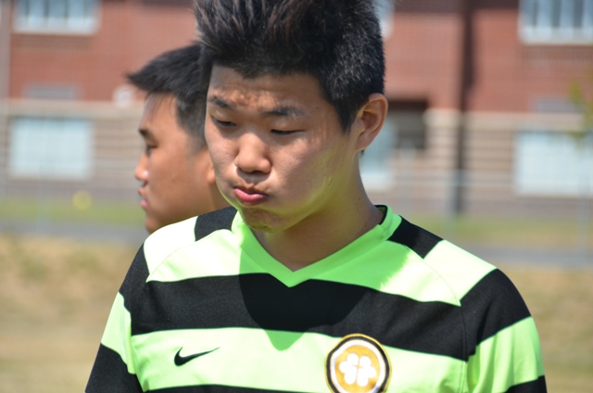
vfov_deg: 6.8
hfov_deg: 10.2
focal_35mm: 202
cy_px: 196
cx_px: 296
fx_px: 3329
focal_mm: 135
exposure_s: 1/1600
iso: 400
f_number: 6.3
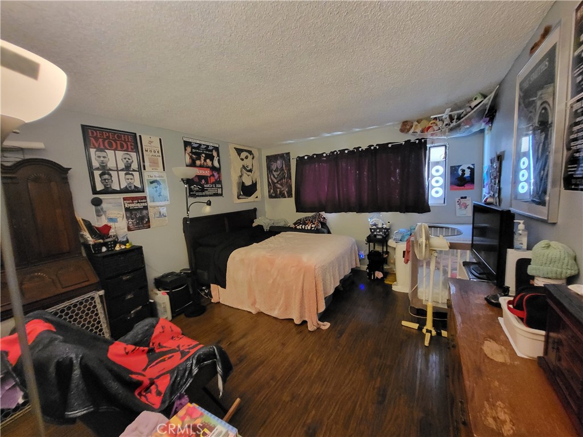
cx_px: 292
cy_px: 218
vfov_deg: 89.9
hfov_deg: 106.2
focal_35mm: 13
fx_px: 219
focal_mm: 1.74
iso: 800
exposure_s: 1/24
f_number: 2.2
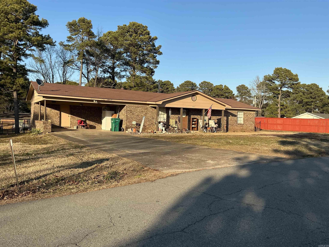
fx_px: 266
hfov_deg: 63.4
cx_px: 164
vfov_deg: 49.7
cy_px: 124
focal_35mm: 28
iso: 25
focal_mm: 3
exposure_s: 1/1168
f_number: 1.8
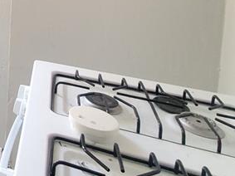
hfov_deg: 28.5
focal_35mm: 47
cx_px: -106
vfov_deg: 25.8
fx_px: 319
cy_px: -61
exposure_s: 1/30
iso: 800
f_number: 2.2
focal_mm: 1.8
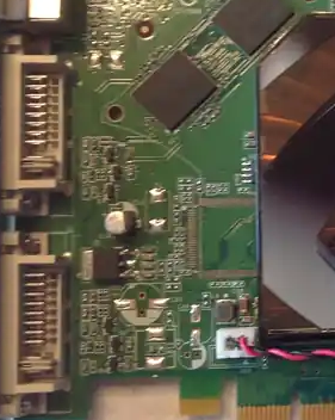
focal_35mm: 97
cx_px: 488
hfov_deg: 14.8
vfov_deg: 19.8
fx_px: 1204
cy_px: 180
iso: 64
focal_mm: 4.28
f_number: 2.4
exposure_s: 1/15
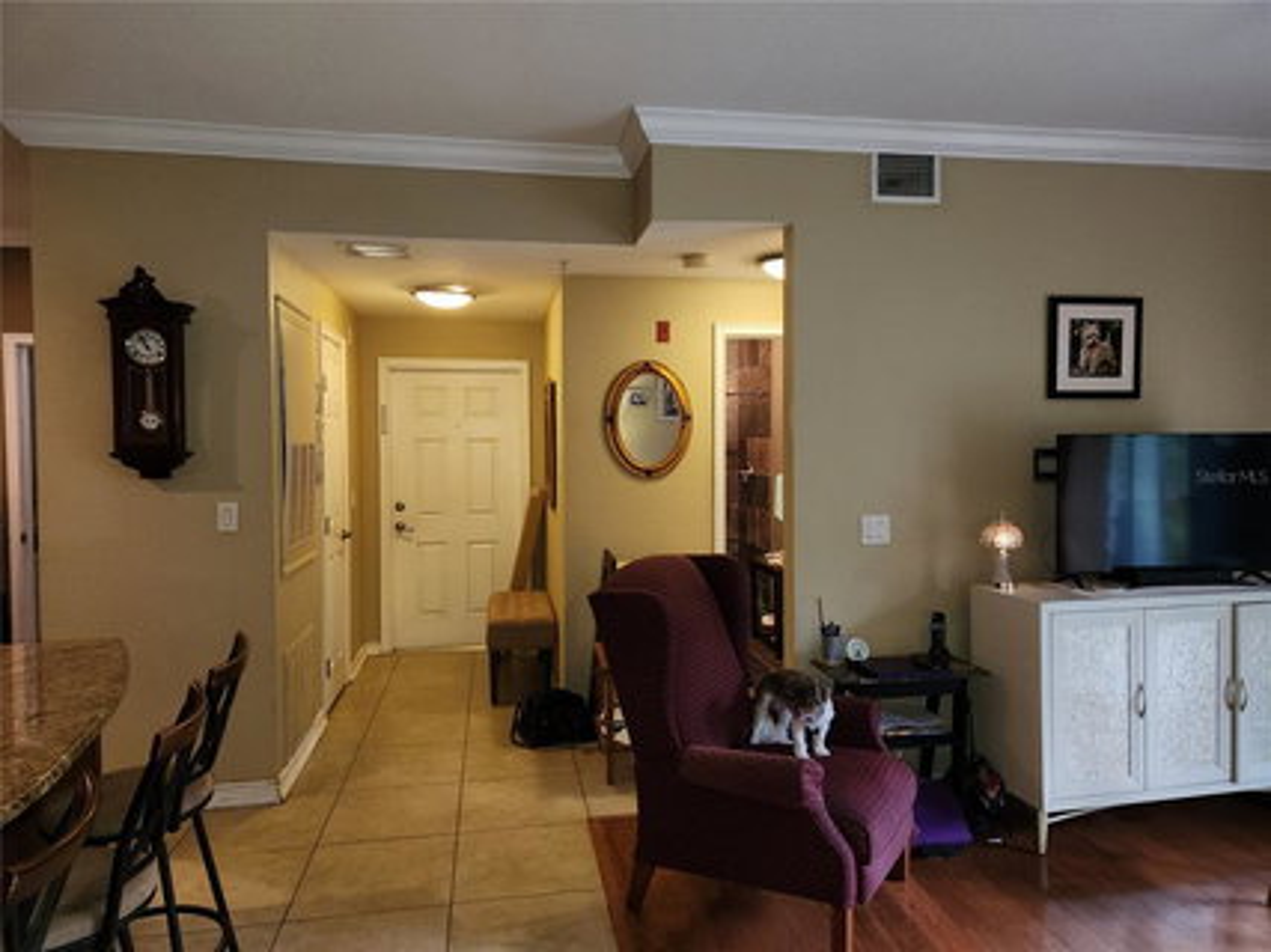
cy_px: 476
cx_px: 636
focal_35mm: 23
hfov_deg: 73.9
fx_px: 844
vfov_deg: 58.9
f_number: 1.8
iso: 125
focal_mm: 5.4
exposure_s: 1/24
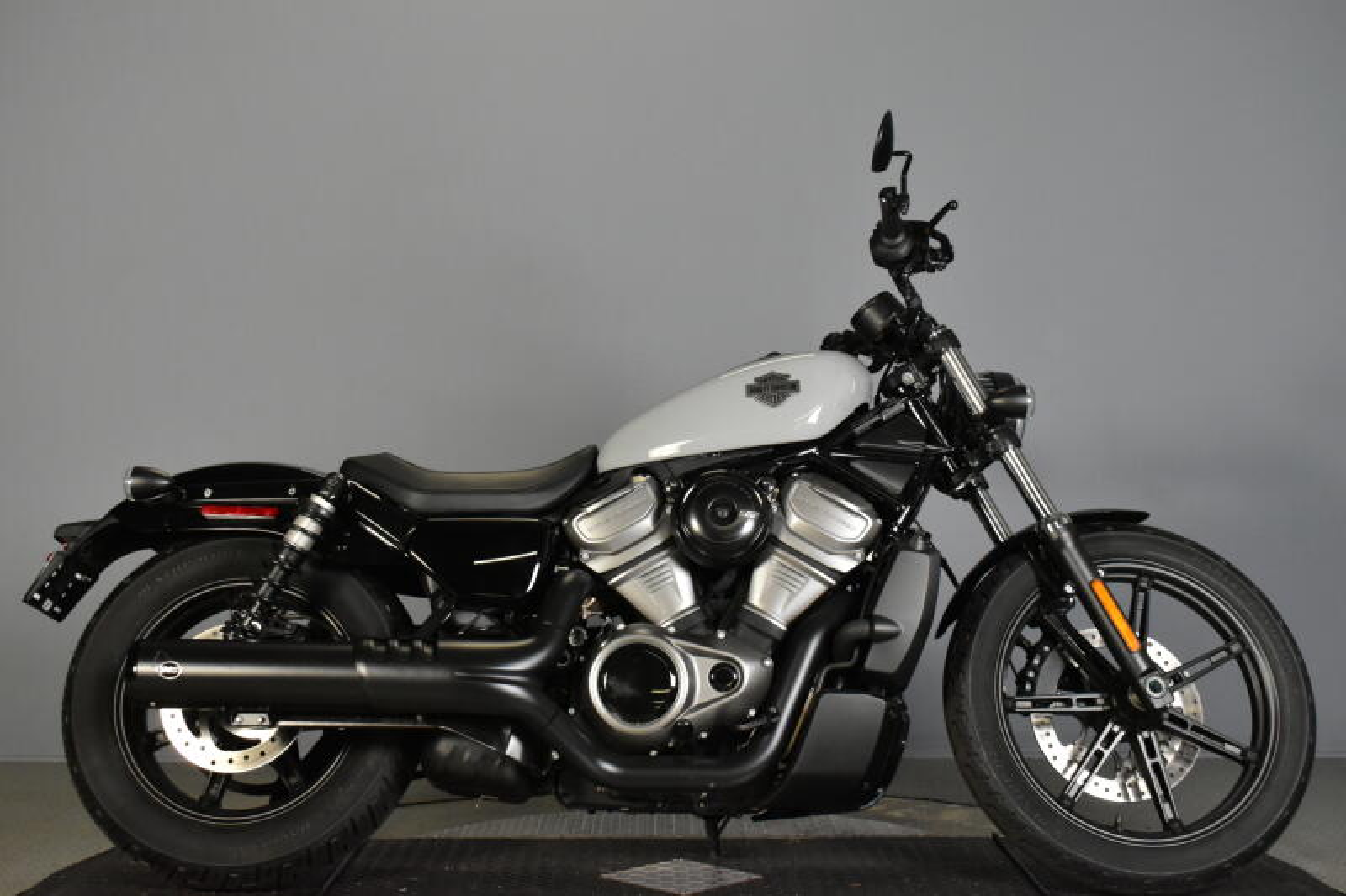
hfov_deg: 41.1
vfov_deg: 28.1
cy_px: 448
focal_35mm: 48
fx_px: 1794
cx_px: 673
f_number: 7.1
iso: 3200
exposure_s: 1/125
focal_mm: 32
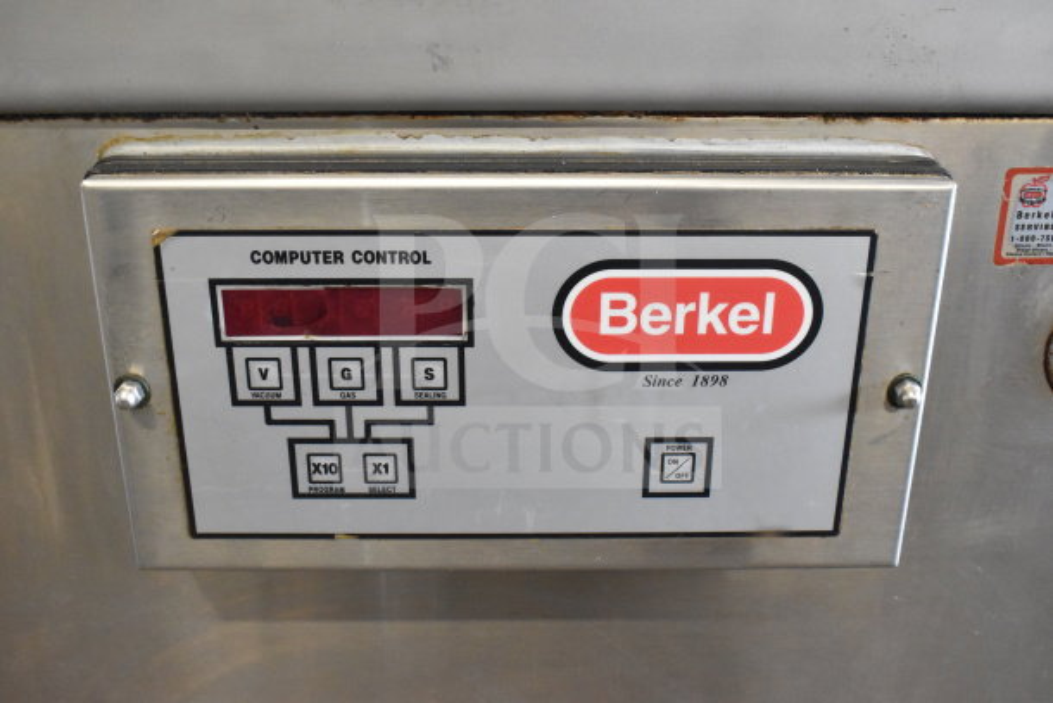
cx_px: 526
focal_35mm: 38
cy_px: 352
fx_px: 1097
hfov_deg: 51.3
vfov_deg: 35.5
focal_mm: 25
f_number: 5.6
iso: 6400
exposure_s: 1/125
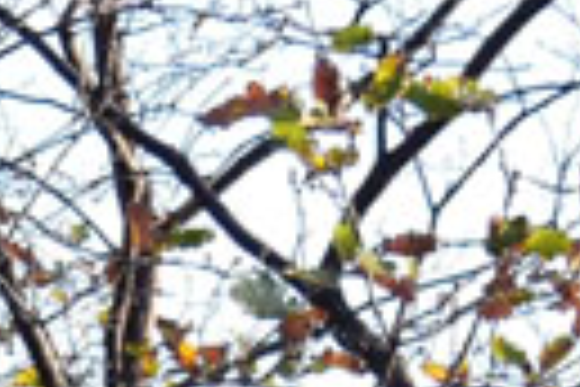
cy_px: 1456
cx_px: -953
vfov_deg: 3.9
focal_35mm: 338
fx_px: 5443
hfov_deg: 5.8
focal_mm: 29
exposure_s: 1/125
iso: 400
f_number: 8
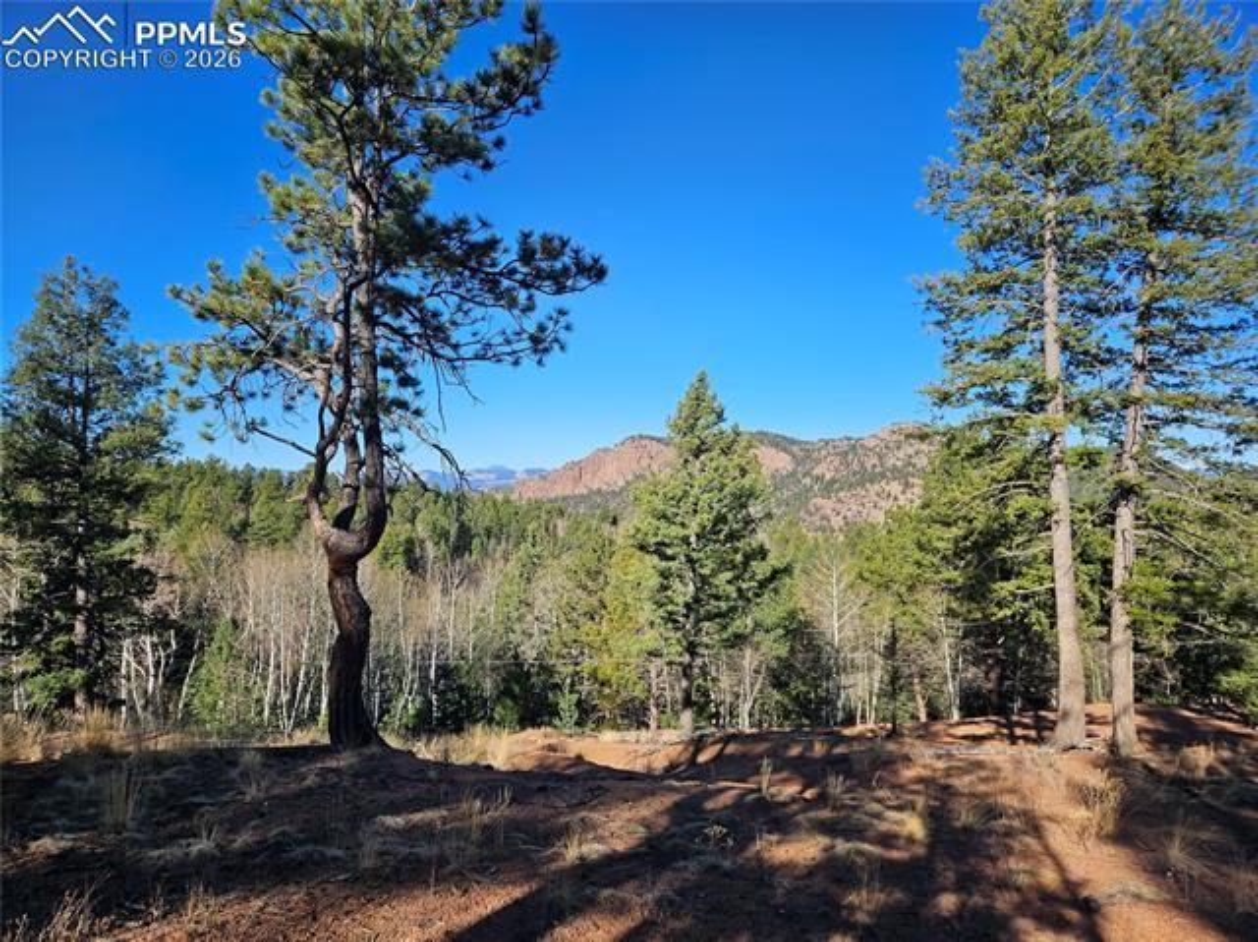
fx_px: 835
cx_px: 629
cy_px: 471
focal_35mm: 23
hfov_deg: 74.0
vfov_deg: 58.8
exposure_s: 1/1844
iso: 25
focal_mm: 5.4
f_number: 1.8
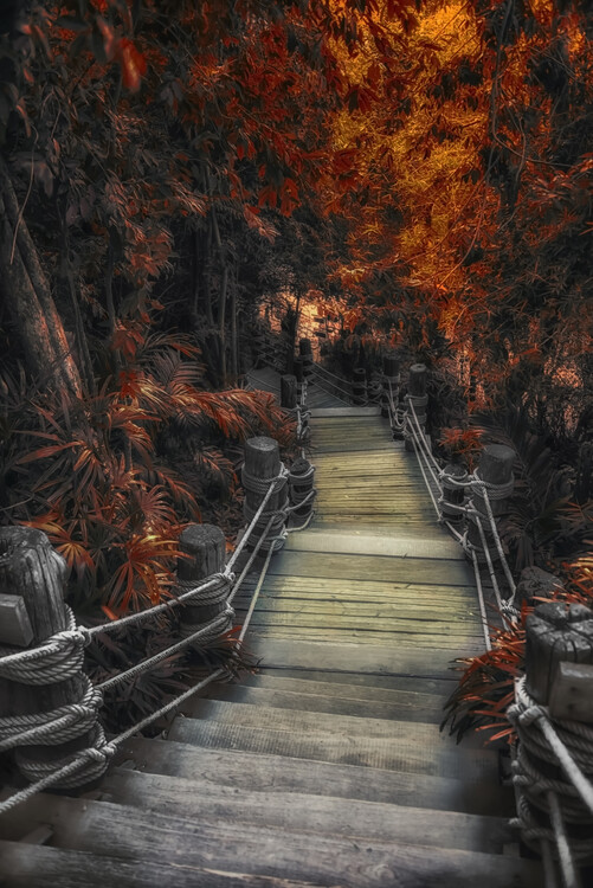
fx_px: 790
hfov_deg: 41.2
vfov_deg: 58.7
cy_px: 444
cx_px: 296
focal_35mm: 32
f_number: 3.8
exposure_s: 1/30
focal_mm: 32
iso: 200
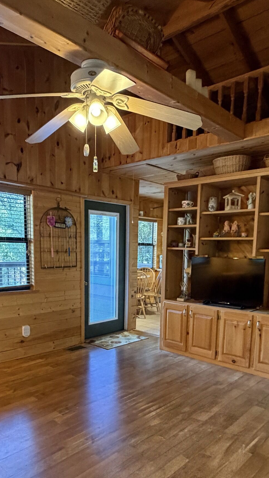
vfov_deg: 68.8
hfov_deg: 42.9
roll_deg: -1.0
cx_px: 138
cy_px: 298
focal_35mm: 27
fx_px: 342
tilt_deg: -8.8
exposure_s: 1/60
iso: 640
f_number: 2.2
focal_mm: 2.22
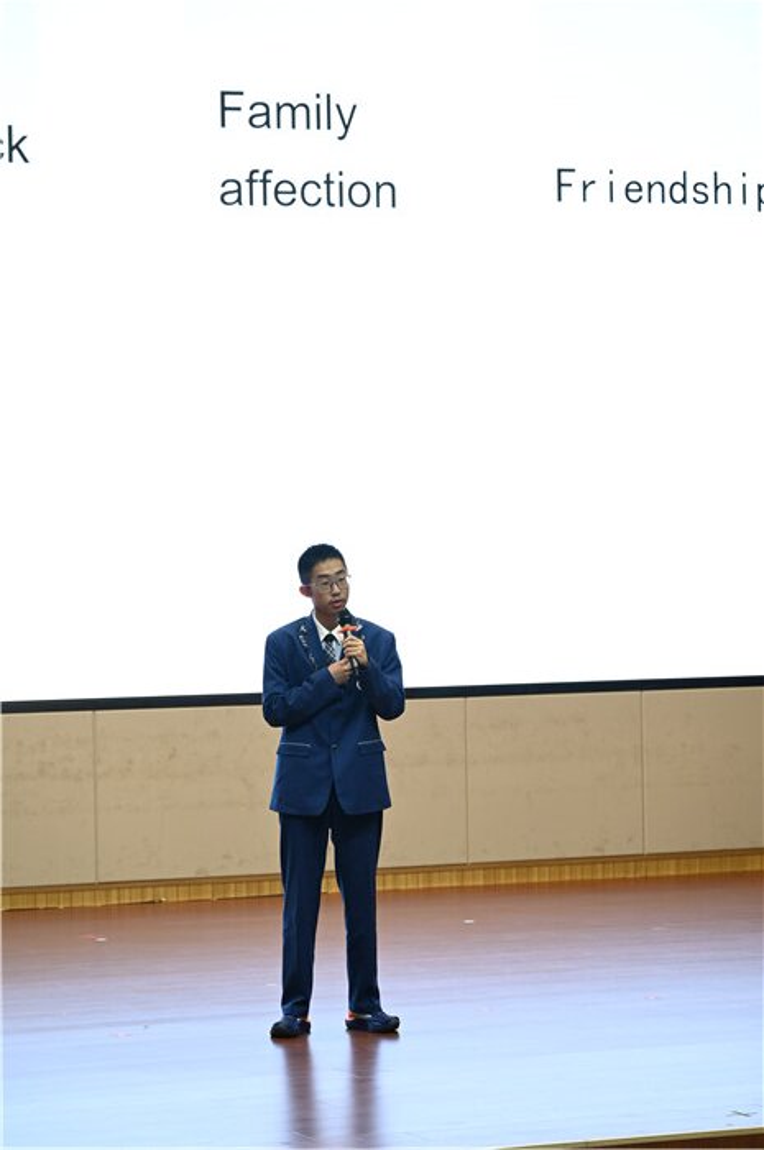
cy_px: 575
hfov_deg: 11.4
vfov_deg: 17.1
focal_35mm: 120
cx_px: 382
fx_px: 3829
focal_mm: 120
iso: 800
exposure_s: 1/80
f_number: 4
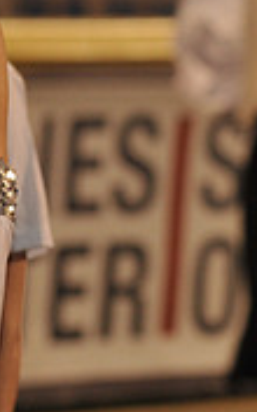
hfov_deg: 2.5
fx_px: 5839
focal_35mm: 521
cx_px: 659
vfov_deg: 4.0
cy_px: 63
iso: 1600
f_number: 7.1
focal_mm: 155
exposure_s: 1/125
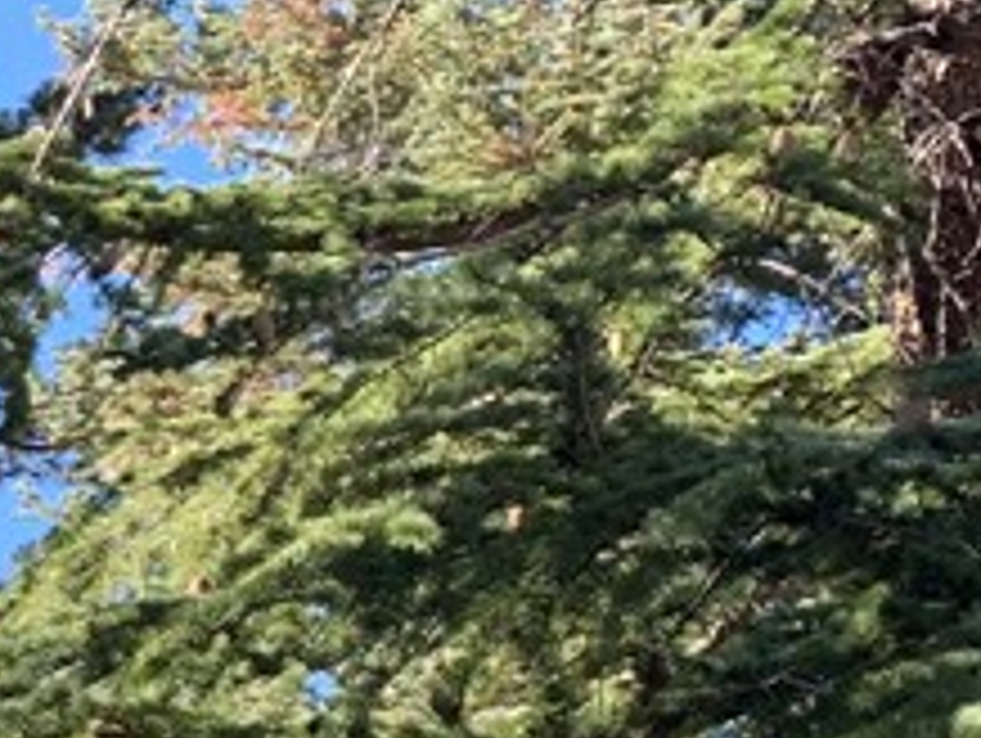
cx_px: -932
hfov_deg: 13.9
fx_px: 3461
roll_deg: -2.8
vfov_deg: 12.1
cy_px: 706
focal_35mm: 122
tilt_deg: +15.4
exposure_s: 1/404
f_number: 1.8
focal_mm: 4.25
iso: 25
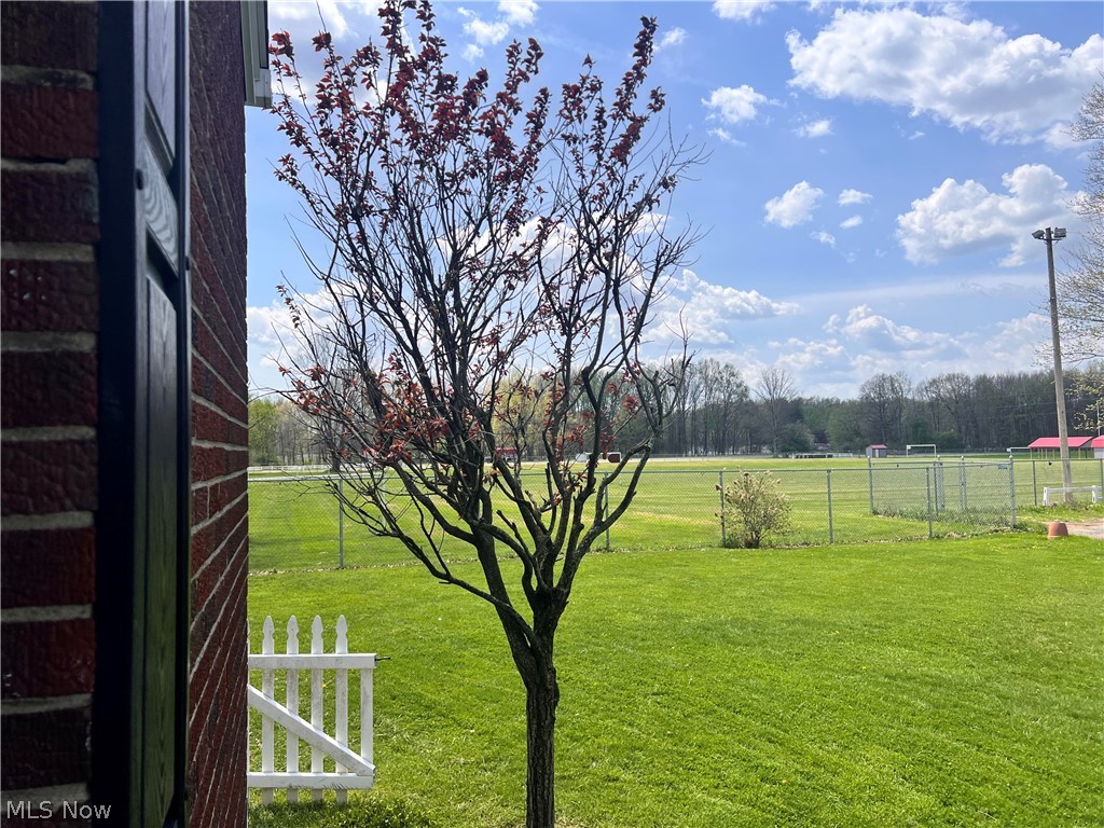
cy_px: 414
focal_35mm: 26
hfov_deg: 67.3
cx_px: 552
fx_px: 829
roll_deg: +1.6
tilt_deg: +3.6
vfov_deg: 53.1
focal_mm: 5.7
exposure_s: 1/5587
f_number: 1.5
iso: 50
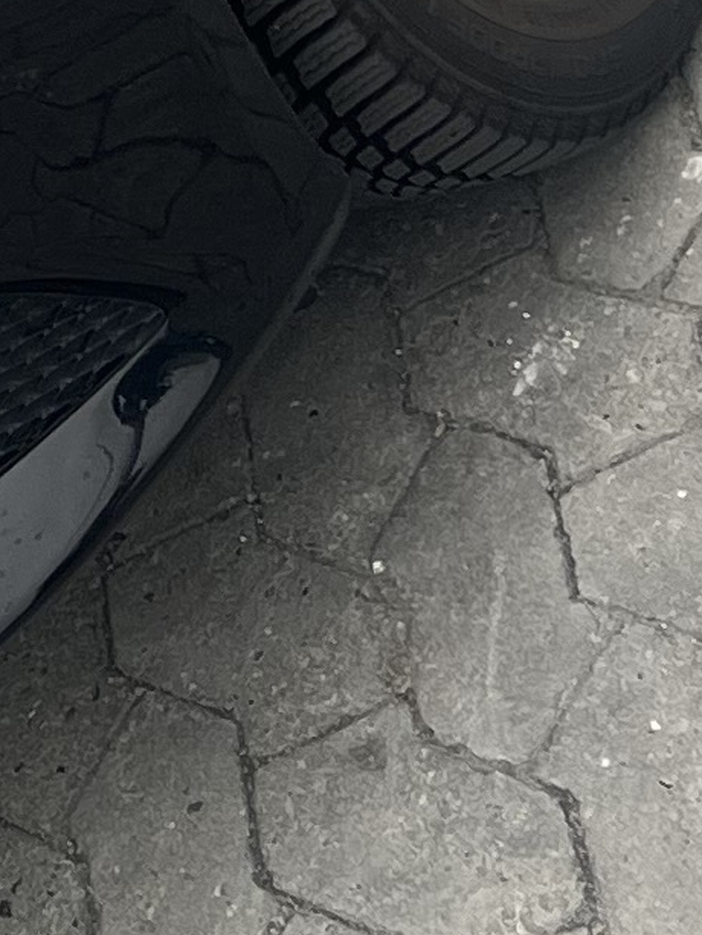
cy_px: -1167
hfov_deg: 8.4
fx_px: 4622
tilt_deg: -18.6
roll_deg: +39.6
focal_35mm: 171
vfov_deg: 10.3
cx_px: -481
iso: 50
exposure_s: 1/363
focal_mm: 5.1
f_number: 1.6
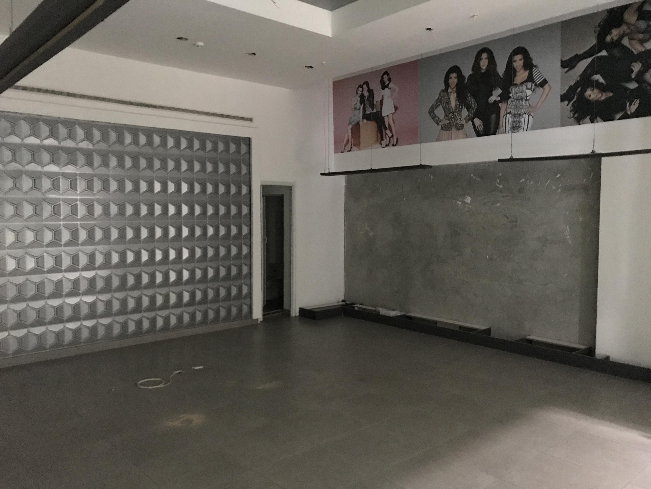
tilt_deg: -3.3
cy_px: 244
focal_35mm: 28
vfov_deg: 49.7
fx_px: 527
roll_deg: -1.3
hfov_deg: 63.4
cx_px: 326
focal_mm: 3.99
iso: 200
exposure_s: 1/4
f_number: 1.8
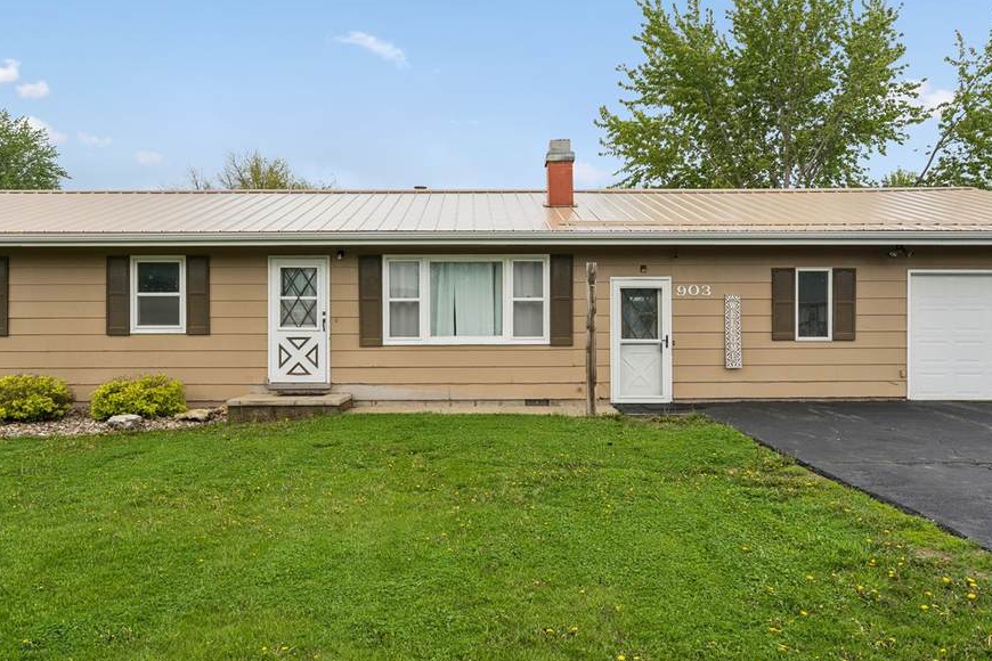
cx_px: 478
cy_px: 324
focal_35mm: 25
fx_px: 689
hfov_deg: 71.5
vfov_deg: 51.3
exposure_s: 1/400
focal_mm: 17
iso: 400
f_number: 9
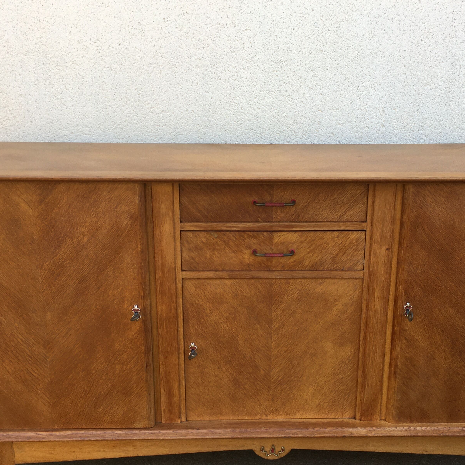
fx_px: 654
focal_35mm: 43
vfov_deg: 39.1
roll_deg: -0.7
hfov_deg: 39.1
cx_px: 262
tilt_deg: -18.0
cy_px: 267
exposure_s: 1/100
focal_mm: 4.15
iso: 25
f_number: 2.2
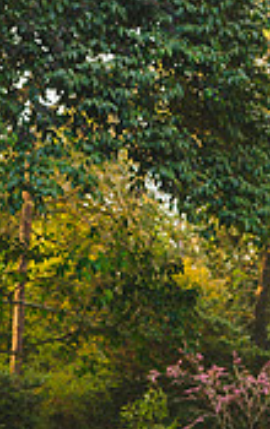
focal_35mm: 236
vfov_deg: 8.8
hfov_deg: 5.5
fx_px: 2767
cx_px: 525
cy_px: 419
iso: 1000
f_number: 3.5
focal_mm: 70
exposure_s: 1/100
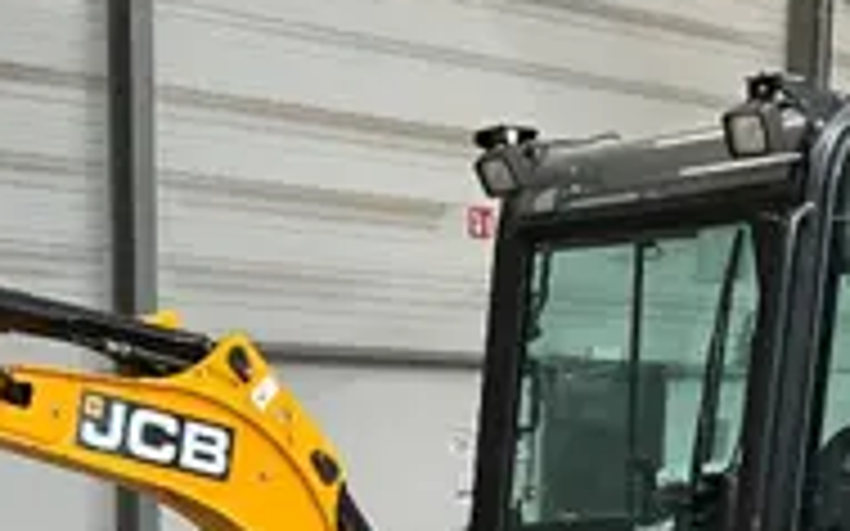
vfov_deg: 15.7
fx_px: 1806
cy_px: 742
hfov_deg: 26.5
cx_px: 373
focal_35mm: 78
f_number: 1.8
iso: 64
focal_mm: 3
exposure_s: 1/64
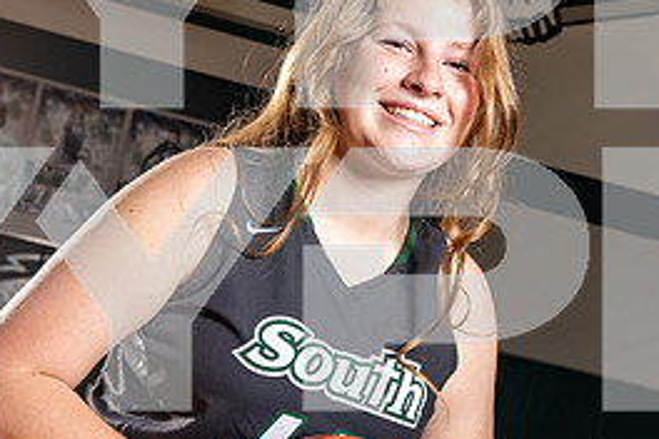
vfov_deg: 17.2
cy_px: 281
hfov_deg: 25.6
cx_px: 255
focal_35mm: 79
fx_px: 1446
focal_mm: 36
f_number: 5.6
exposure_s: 1/250
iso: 400
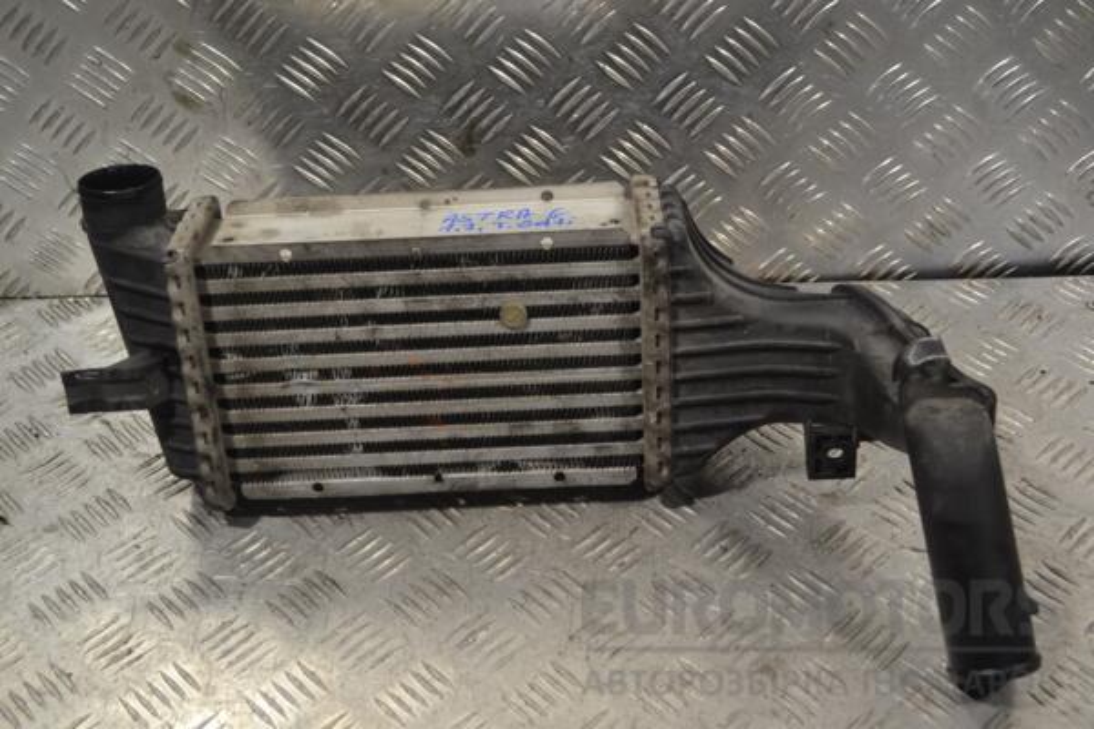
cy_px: 364
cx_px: 547
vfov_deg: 26.5
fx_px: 1550
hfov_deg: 38.9
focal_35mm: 51
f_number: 5
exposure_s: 1/100
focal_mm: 34
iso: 400
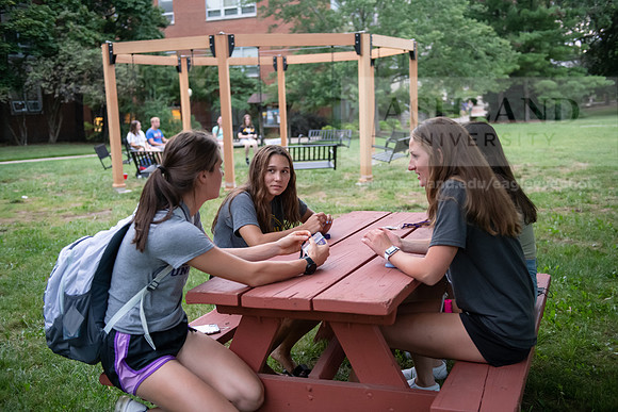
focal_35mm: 40
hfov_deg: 48.4
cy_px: 206
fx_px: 687
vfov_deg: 33.4
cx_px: 309
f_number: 3.2
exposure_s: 1/125
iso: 2500
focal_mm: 40
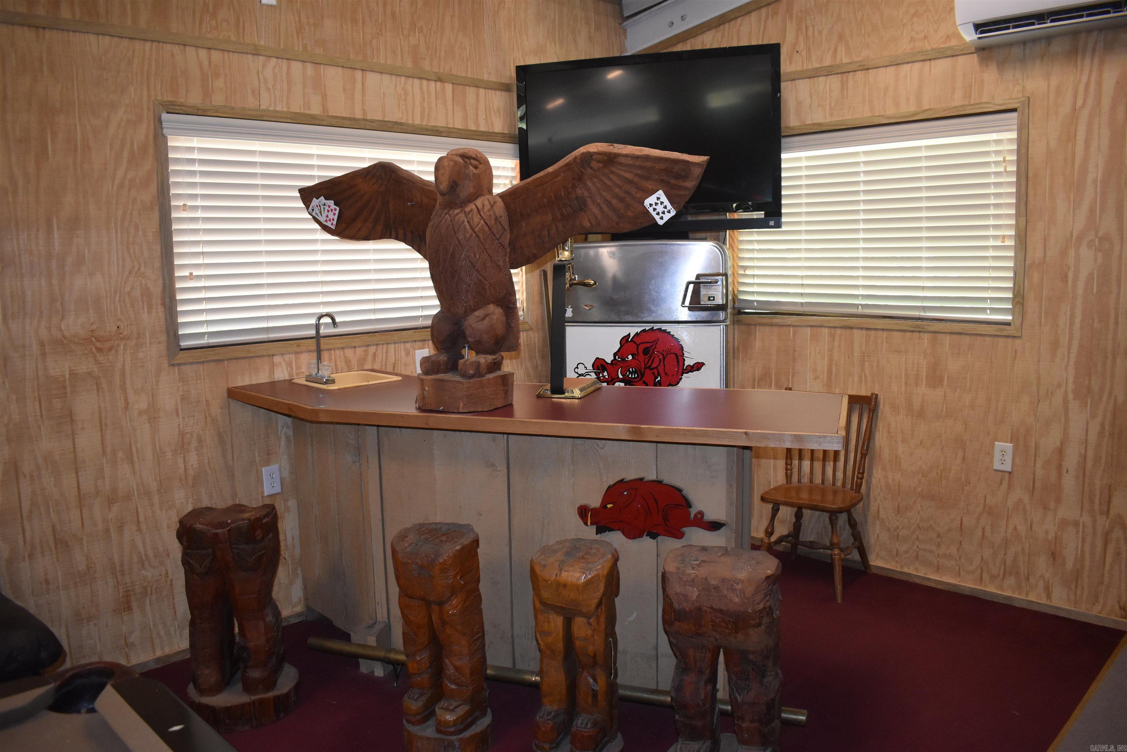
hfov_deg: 67.4
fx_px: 845
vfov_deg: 47.9
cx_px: 564
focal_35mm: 27
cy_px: 376
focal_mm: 18
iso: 1600
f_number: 3.5
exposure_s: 1/100
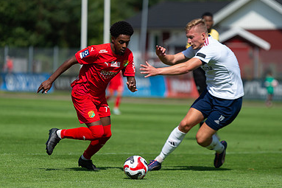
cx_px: 105
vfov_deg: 4.5
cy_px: 80
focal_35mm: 303
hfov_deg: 6.8
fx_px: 2372
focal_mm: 200
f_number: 3.2
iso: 180
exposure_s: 1/2500
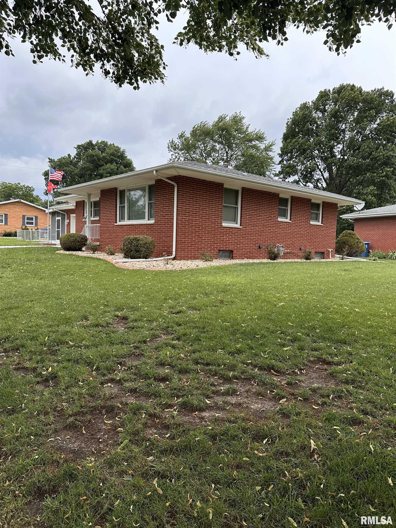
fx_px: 366
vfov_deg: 71.6
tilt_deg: -2.0
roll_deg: -2.5
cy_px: 264
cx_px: 198
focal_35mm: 24
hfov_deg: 56.8
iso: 80
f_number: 1.78
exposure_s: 1/2203
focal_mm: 6.86
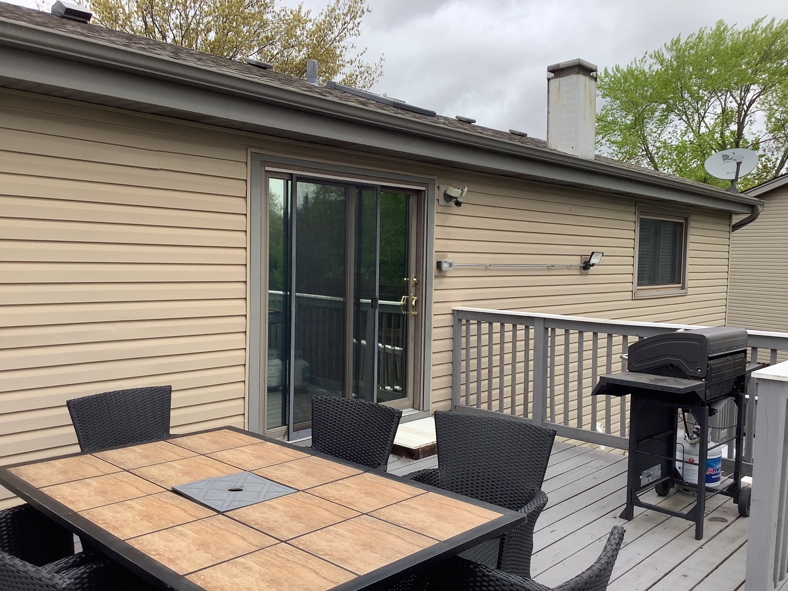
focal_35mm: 31
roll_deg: -0.9
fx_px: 706
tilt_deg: -3.1
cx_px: 394
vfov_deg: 45.4
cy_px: 296
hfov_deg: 58.4
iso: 25
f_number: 2.4
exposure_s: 1/500
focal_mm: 3.3
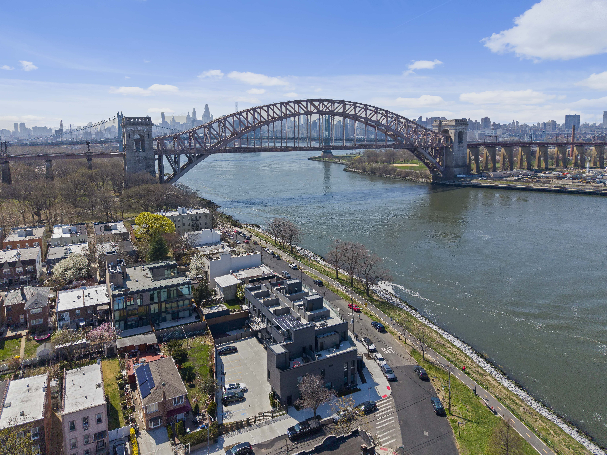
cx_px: 304
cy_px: 228
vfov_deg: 56.8
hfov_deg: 71.6
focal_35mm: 24
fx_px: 421
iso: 170
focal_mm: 8.67
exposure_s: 1/5000
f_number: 1.8
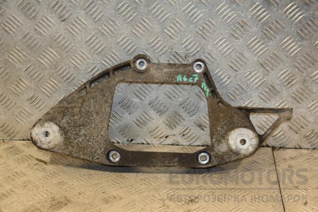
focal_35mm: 72
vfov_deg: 18.9
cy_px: 106
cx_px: 159
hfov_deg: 28.1
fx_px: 636
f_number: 4.8
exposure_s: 1/160
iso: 800
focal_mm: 48
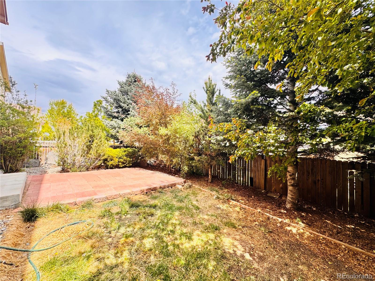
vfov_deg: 85.7
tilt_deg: +0.2
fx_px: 152
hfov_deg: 102.1
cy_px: 140
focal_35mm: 14
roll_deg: -2.1
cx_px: 188
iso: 40
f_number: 2.2
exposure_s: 1/565
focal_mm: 2.22
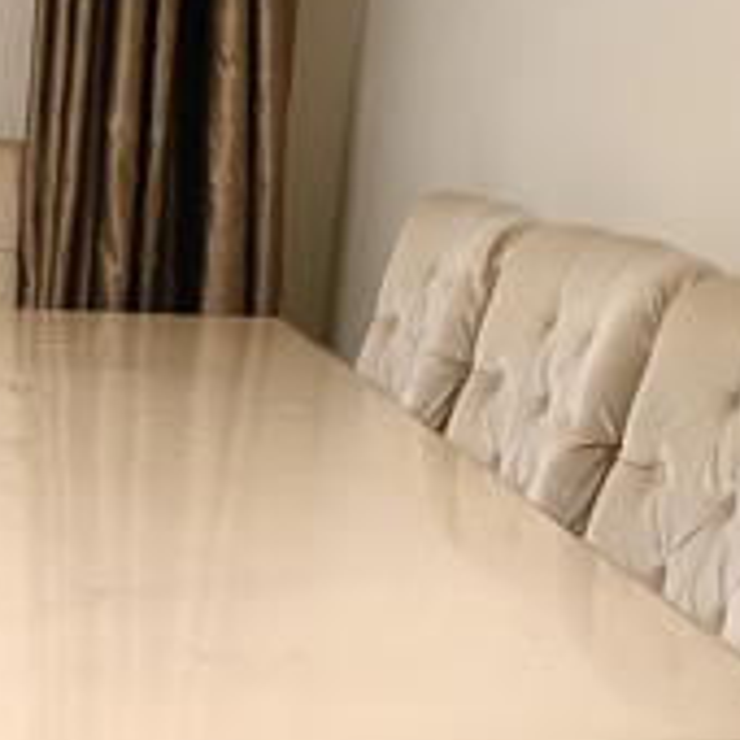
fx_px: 1475
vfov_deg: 26.7
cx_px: 148
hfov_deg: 27.6
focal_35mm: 61
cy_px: 738
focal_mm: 4.7
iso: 2500
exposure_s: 1/25
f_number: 1.7
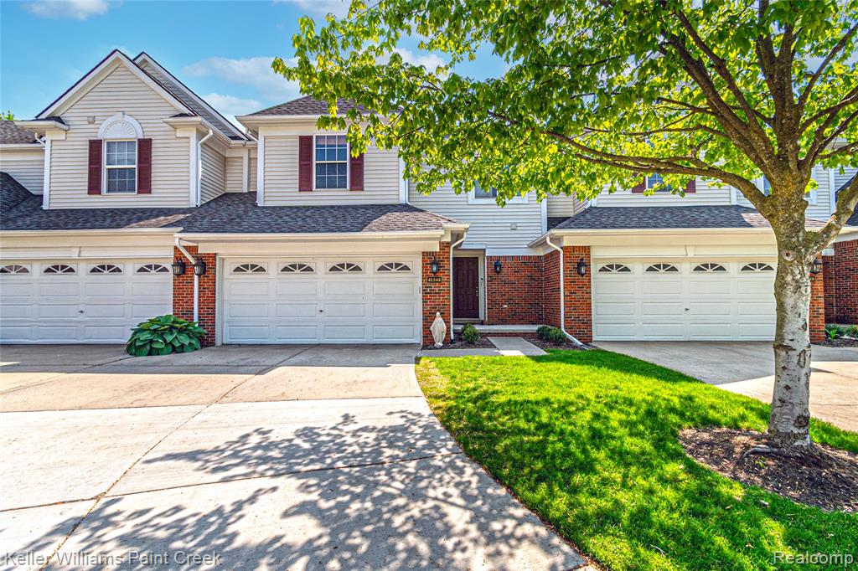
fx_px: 357
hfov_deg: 100.4
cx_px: 429
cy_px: 286
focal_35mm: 15
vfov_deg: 77.3
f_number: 7.1
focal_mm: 10
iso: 100
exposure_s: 1/400
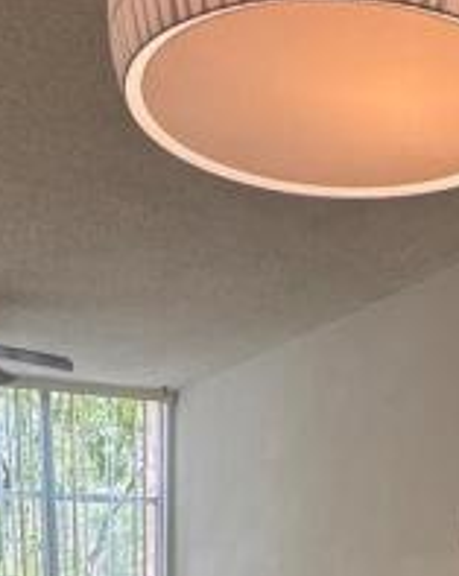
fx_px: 851
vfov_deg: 28.8
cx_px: 231
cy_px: 787
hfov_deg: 30.2
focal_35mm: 50
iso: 160
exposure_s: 1/120
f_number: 2.2
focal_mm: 2.22
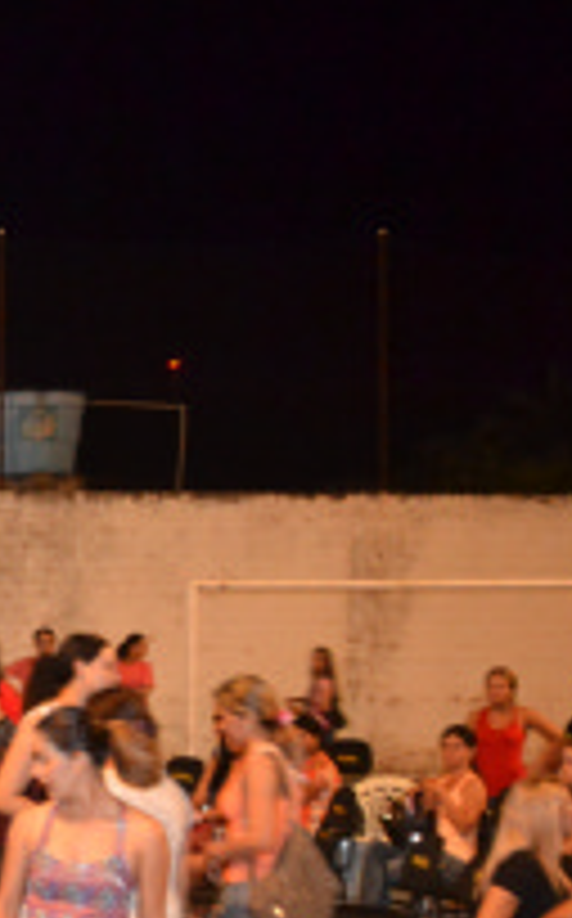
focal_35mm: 75
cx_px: -401
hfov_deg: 15.3
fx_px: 1876
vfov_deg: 27.0
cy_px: 731
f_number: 3.5
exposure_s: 1/13
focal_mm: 20
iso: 3200
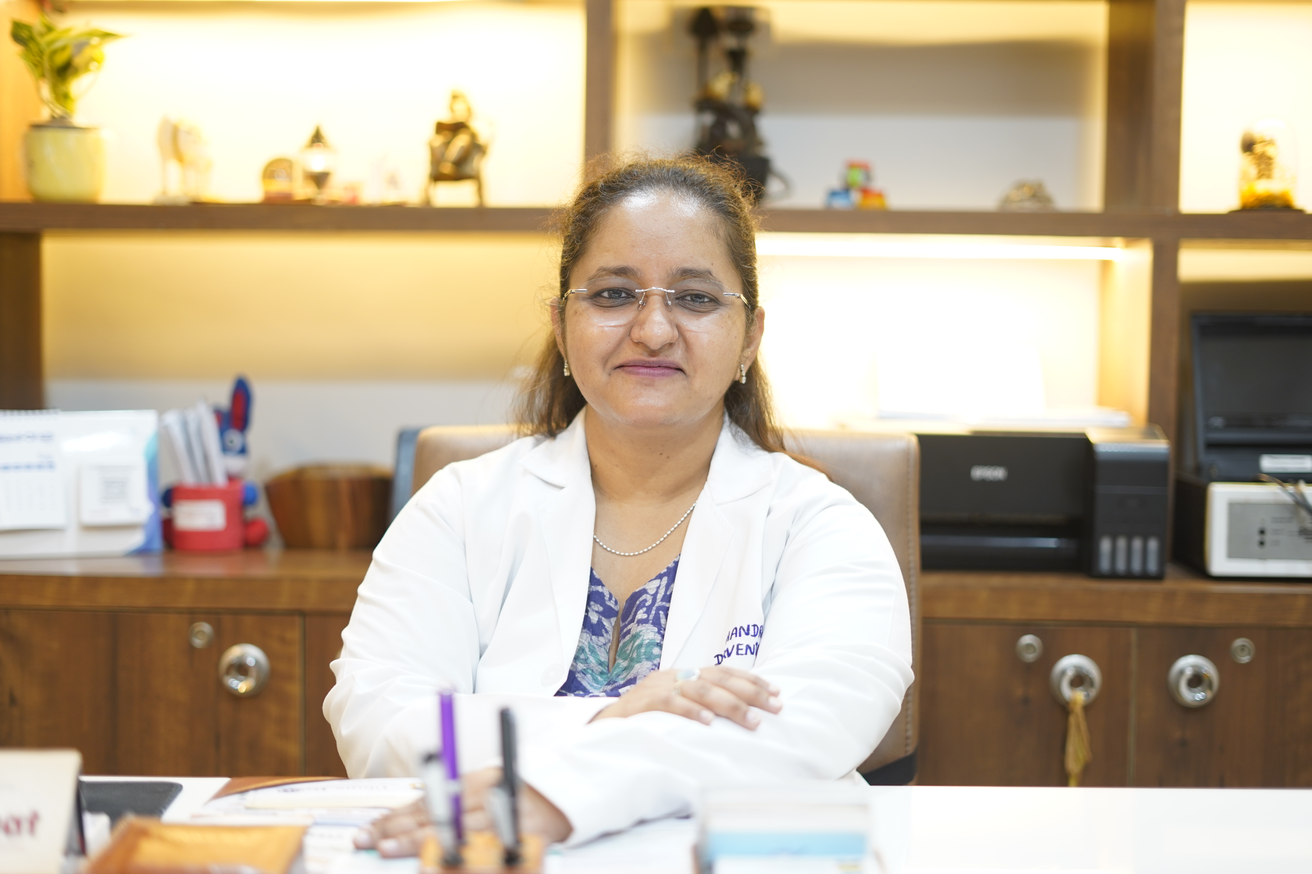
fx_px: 1822
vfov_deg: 27.0
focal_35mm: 50
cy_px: 437
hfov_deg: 39.6
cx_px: 656
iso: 320
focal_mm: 50
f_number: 1.8
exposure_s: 1/40
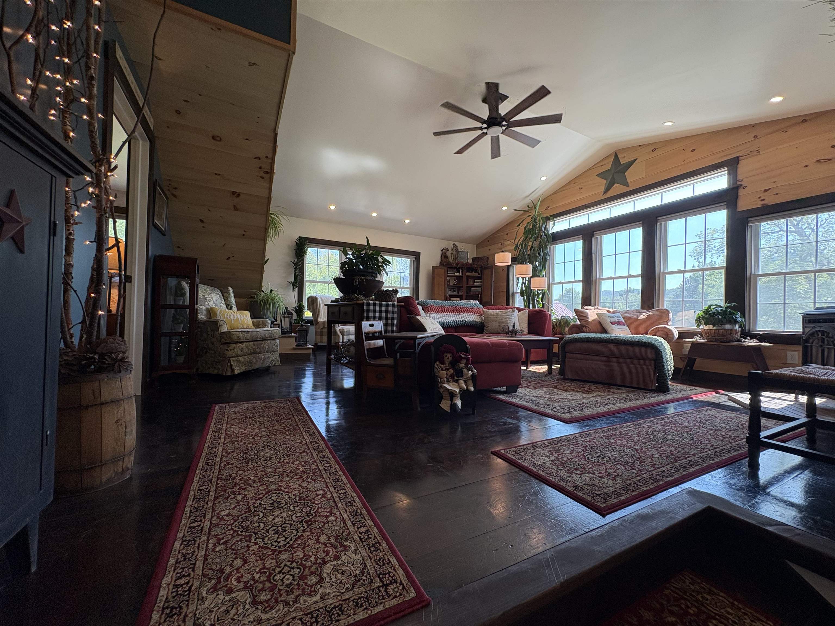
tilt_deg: +1.4
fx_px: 338
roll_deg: -1.5
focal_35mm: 14
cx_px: 418
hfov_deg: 102.1
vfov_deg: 85.7
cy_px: 313
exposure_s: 1/120
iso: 160
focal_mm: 2.22
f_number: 2.2
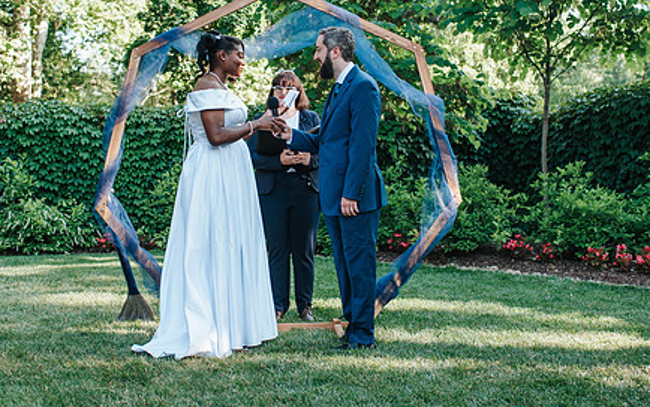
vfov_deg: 24.8
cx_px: 288
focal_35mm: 52
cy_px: 129
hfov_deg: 38.8
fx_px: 922
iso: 360
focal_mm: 35
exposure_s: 1/500
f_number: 3.2
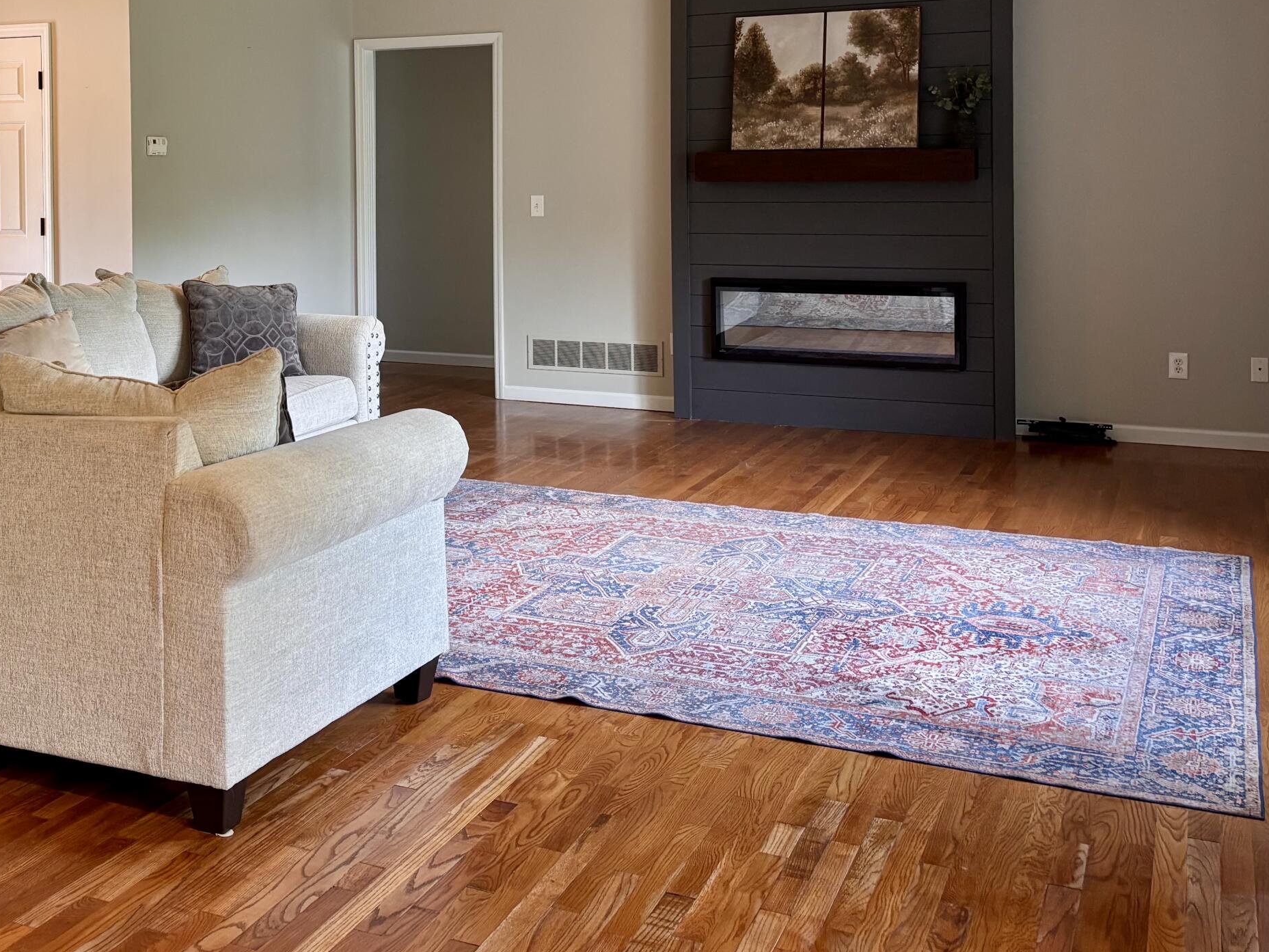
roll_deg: +0.6
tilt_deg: -2.0
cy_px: 224
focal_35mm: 42
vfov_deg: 33.6
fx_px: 1540
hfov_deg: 43.8
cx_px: 376
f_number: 1.6
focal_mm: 5.96
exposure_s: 1/60
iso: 160
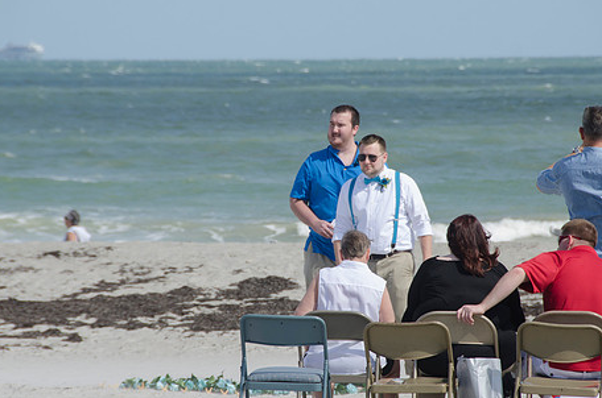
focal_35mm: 324
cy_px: 204
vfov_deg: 4.2
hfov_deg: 6.4
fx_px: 5407
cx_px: 312
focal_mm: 170
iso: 100
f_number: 9
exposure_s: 1/250
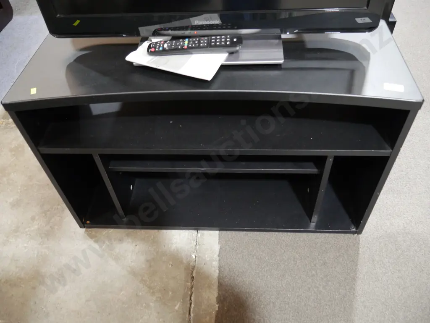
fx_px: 348
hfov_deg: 63.4
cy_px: 162
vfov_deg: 49.8
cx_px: 215
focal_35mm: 28
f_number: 3.5
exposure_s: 1/60
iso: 1600
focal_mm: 14
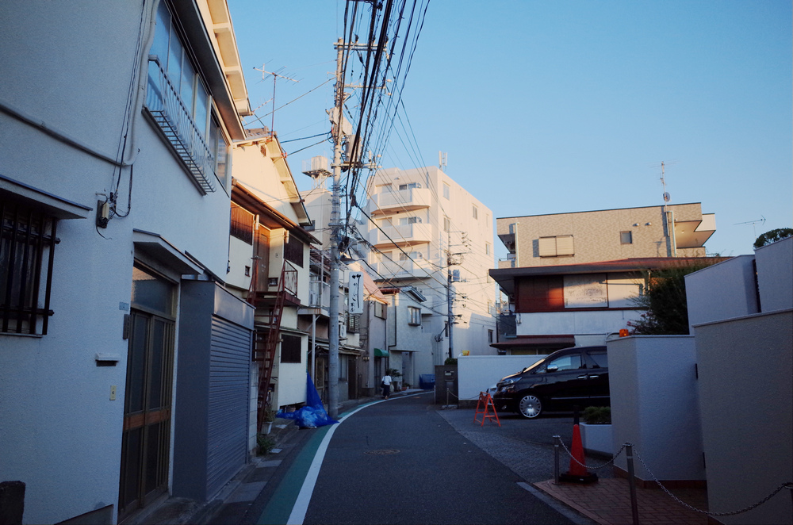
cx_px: 396
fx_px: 615
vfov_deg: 46.2
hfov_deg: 65.6
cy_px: 262
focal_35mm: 28
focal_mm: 18.3
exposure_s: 1/2000
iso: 400
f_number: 2.8
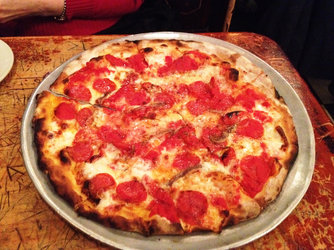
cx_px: 167
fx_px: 338
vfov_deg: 40.7
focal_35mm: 35
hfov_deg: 52.6
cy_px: 125
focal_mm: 4.28
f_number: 2.4
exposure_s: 1/15
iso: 800
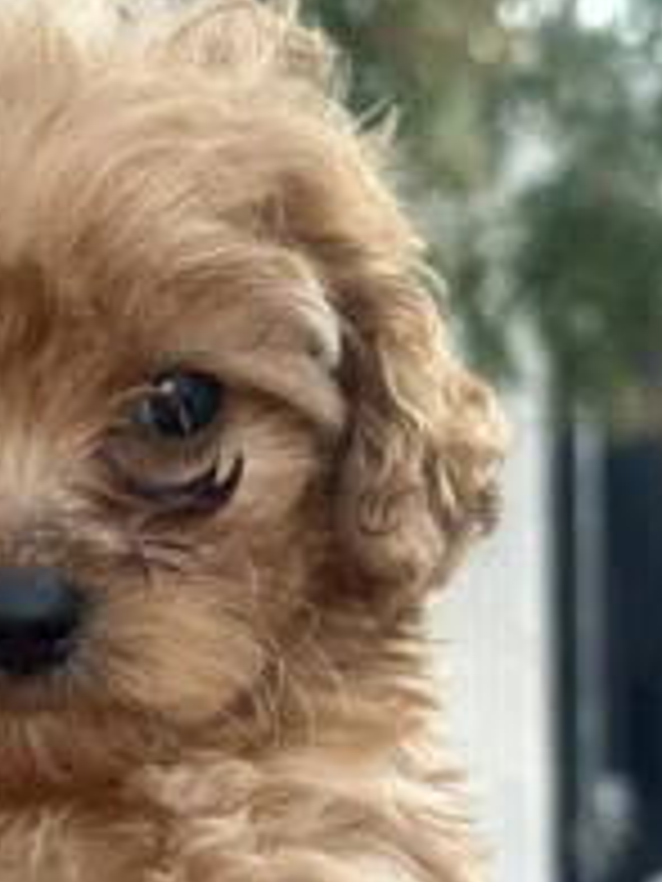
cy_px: 891
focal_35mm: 98
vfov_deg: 19.4
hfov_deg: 14.9
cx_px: 63
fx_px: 2499
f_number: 1.78
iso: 50
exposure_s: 1/121
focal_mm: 6.86
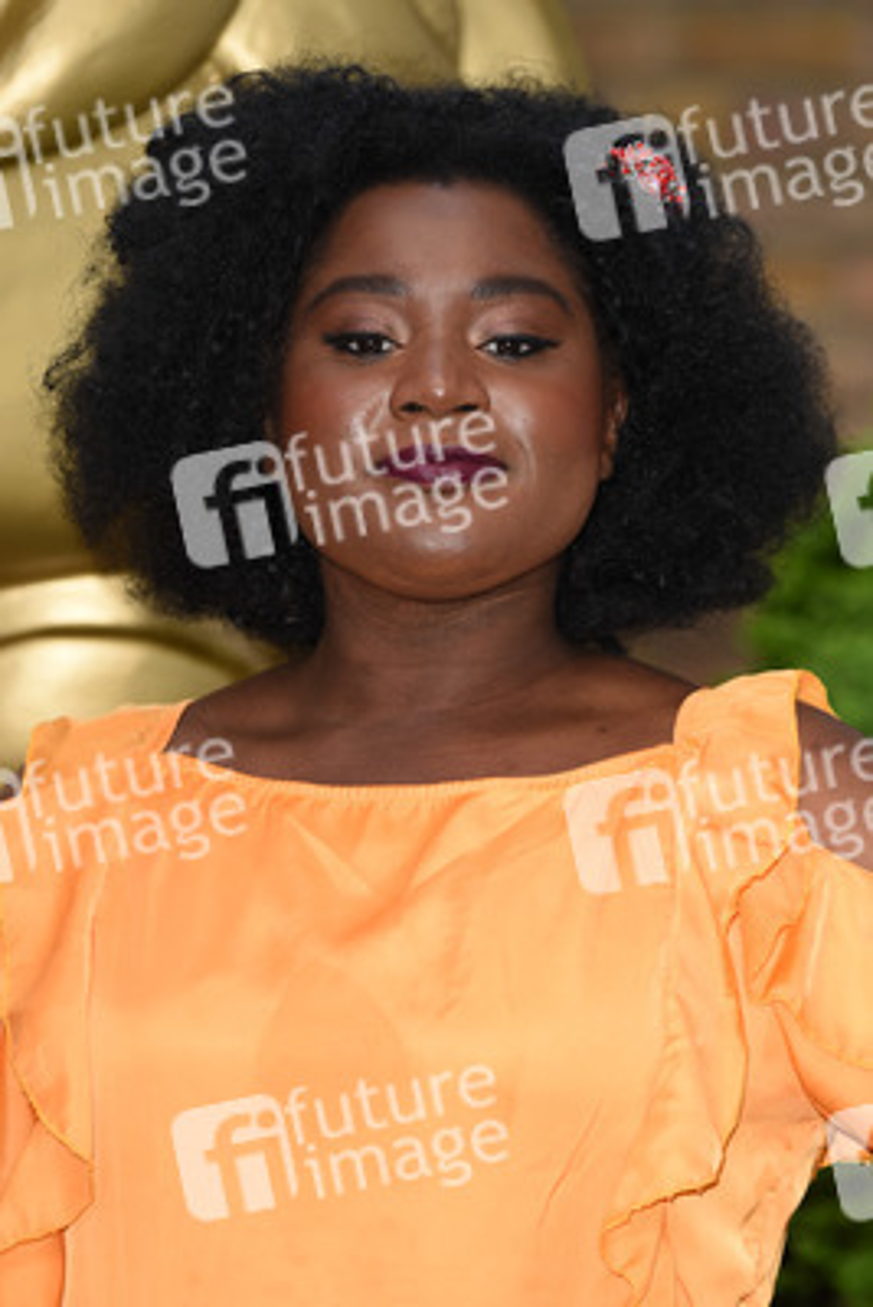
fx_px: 9812
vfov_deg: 7.6
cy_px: 654
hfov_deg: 5.1
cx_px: 436
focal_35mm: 270
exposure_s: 1/250
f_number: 5.6
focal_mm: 270
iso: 400
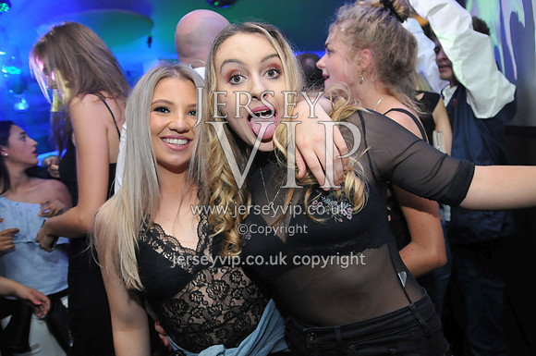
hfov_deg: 45.0
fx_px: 647
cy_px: 178
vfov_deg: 30.8
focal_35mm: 44
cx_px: 268
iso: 1000
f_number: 2.8
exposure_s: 1/60
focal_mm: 29
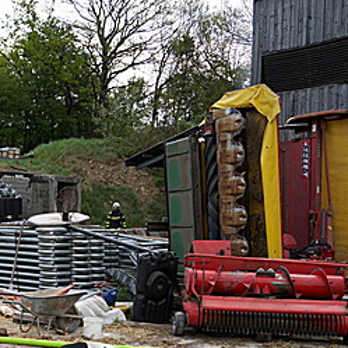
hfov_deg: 25.8
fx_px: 717
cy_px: 263
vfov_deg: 26.9
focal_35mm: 63
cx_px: -7
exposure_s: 1/500
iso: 250
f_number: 5.6
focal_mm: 30
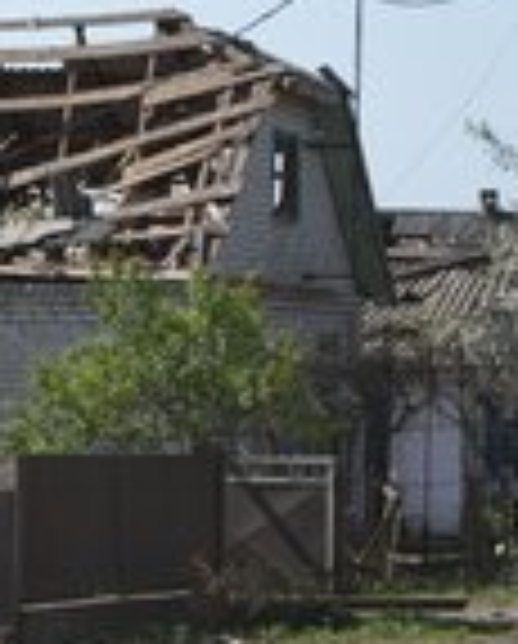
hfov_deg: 6.0
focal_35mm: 254
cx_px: -261
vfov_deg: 7.6
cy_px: 191
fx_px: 4852
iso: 100
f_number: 4
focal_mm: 97
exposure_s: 1/800
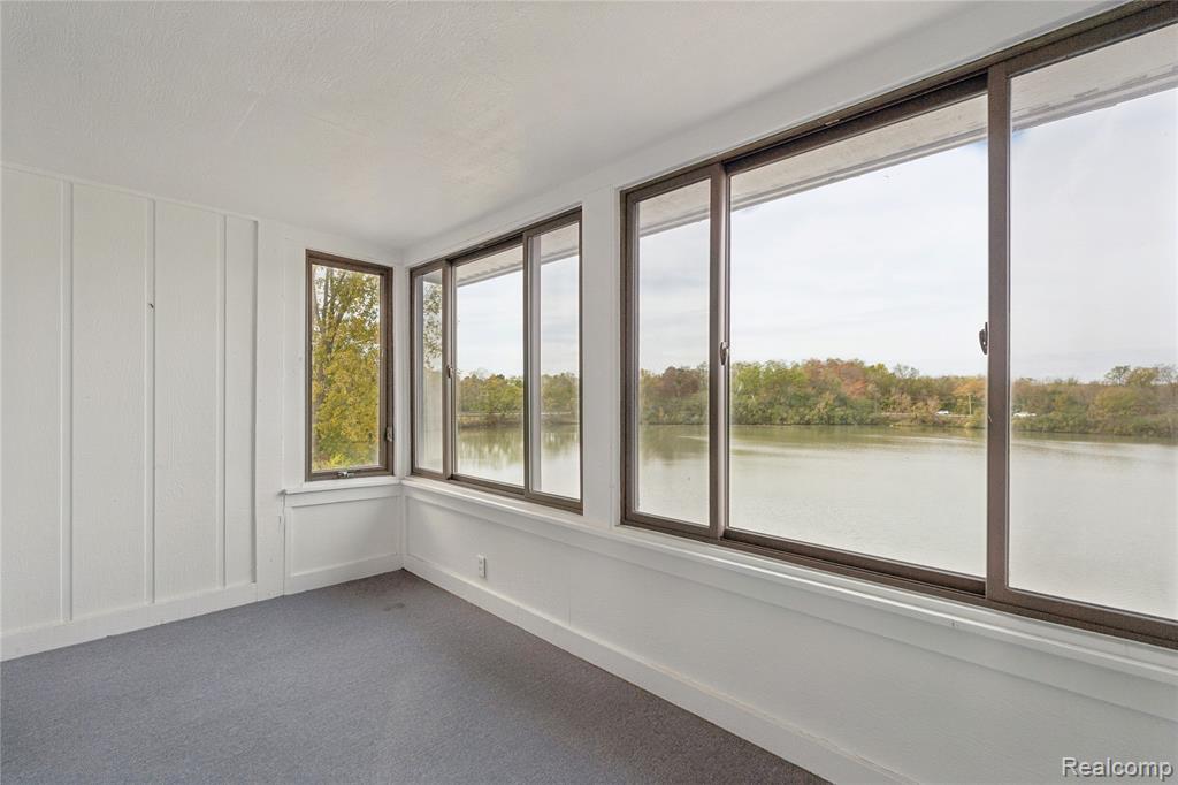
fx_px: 523
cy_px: 392
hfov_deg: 96.8
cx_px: 589
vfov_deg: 73.7
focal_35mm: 16
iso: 400
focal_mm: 16
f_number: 8
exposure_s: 1/320
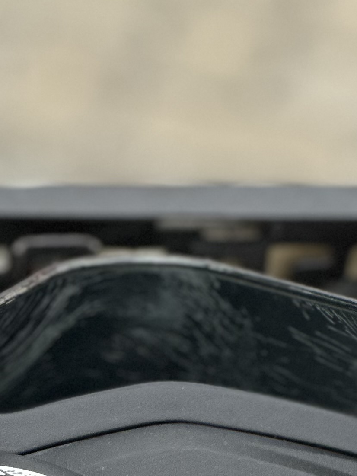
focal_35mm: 282
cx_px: 224
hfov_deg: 5.3
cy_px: 794
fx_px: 3877
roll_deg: -4.6
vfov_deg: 6.9
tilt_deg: -32.3
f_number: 2.8
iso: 160
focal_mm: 9
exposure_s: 1/121
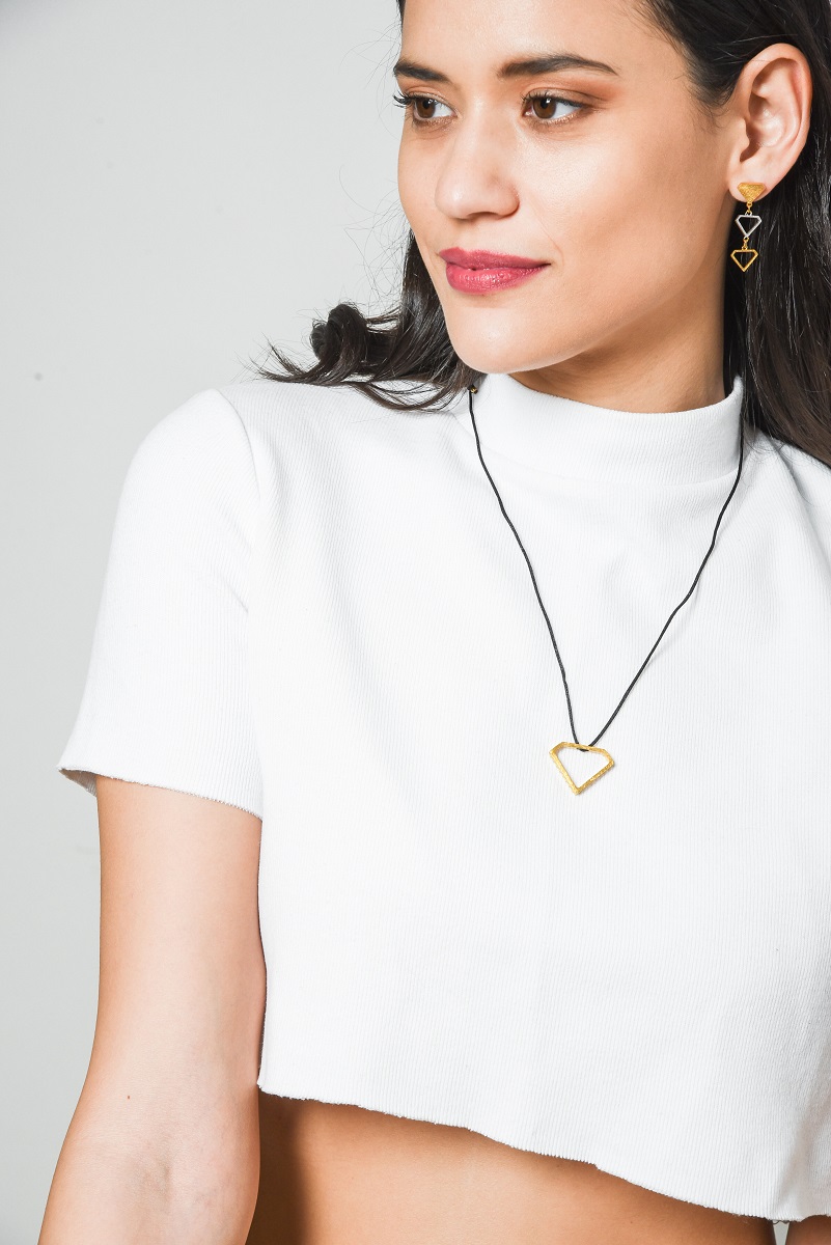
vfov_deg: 20.4
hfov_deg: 13.7
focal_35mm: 100
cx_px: 416
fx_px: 3459
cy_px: 622
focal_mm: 100
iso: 400
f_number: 11
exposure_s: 1/125
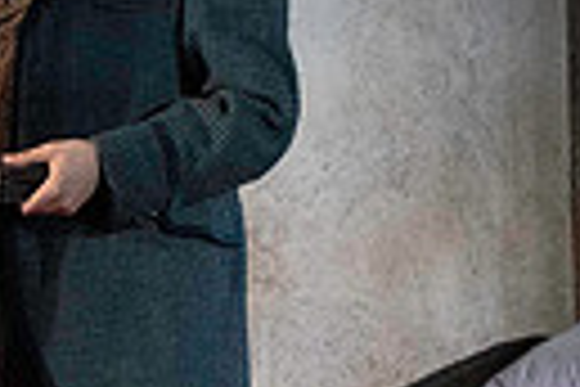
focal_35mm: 1579
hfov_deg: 1.3
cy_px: 317
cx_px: -148
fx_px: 25437
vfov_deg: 0.9
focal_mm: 352
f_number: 10
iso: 16000
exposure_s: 1/320
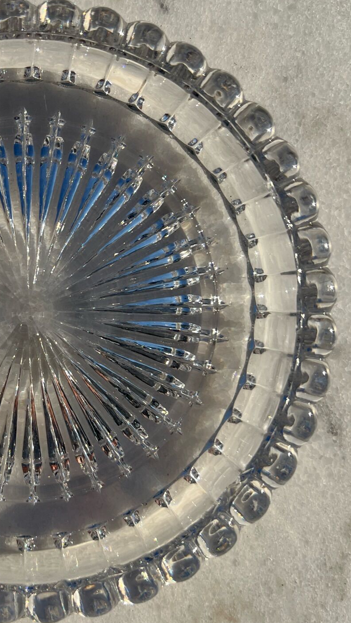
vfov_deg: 49.4
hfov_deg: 27.7
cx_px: 22
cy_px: 319
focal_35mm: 41
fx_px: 678
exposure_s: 1/4274
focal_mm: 5.7
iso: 50
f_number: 1.5
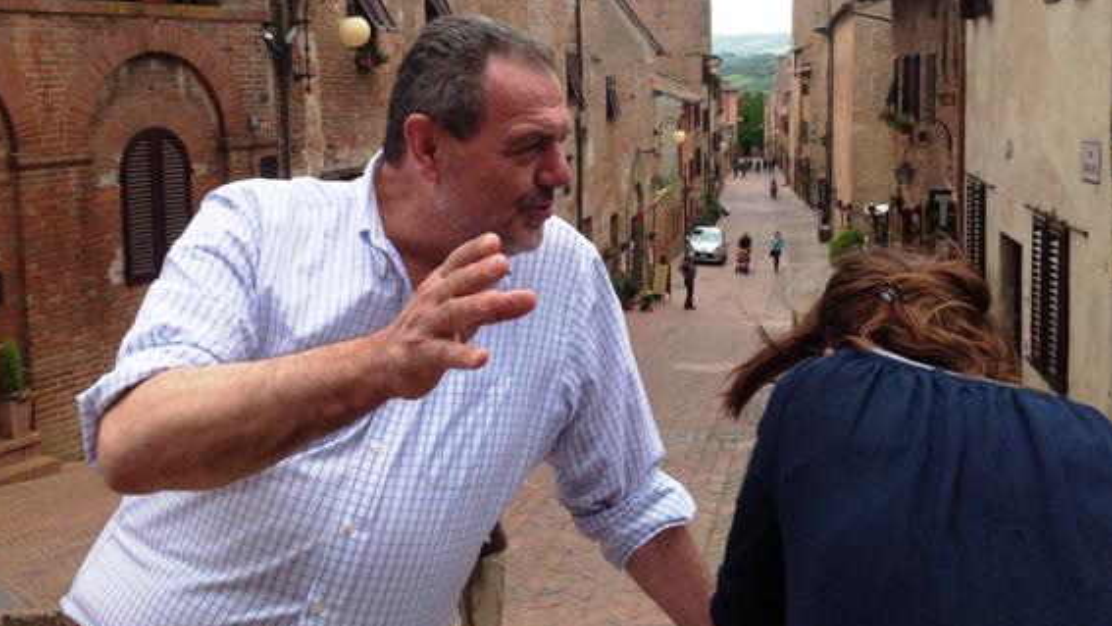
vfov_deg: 27.5
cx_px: 606
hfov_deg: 47.3
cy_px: 198
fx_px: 1268
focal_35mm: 43
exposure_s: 1/796
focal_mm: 4.28
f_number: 2.4
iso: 50
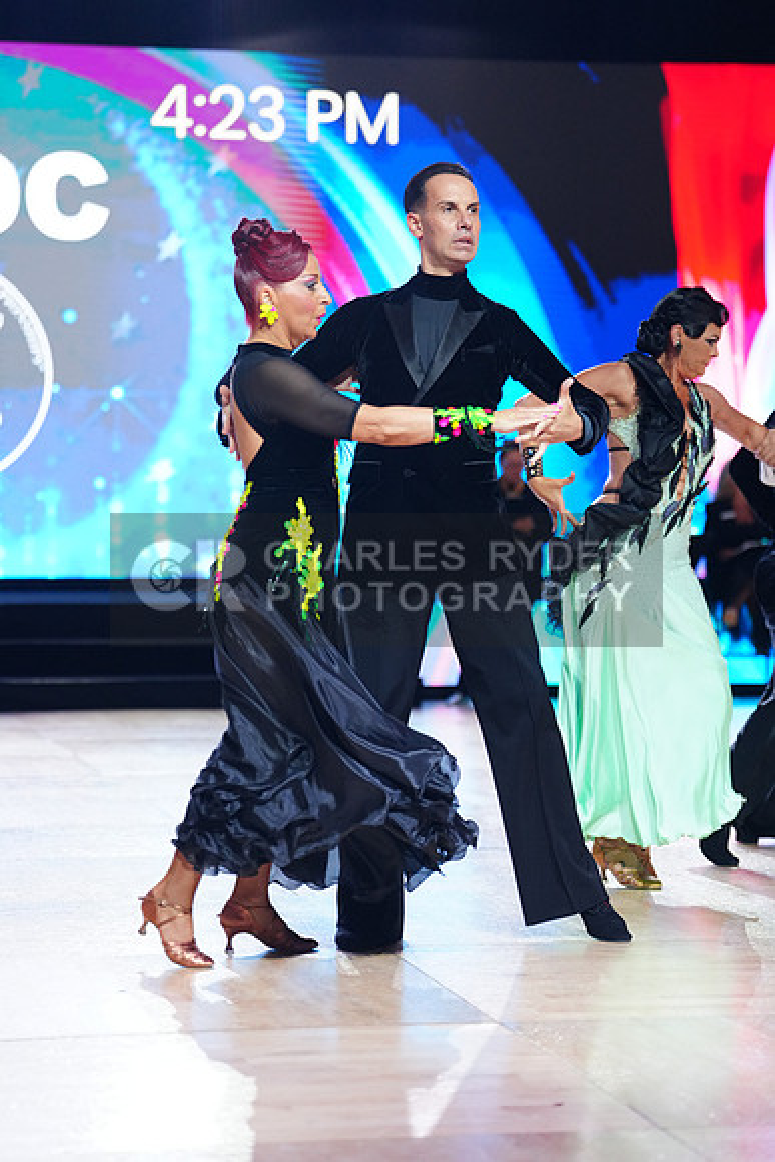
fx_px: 3130
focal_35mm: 97
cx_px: 388
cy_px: 581
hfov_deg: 14.1
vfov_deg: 21.0
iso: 2000
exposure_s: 1/500
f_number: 2.8
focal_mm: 97
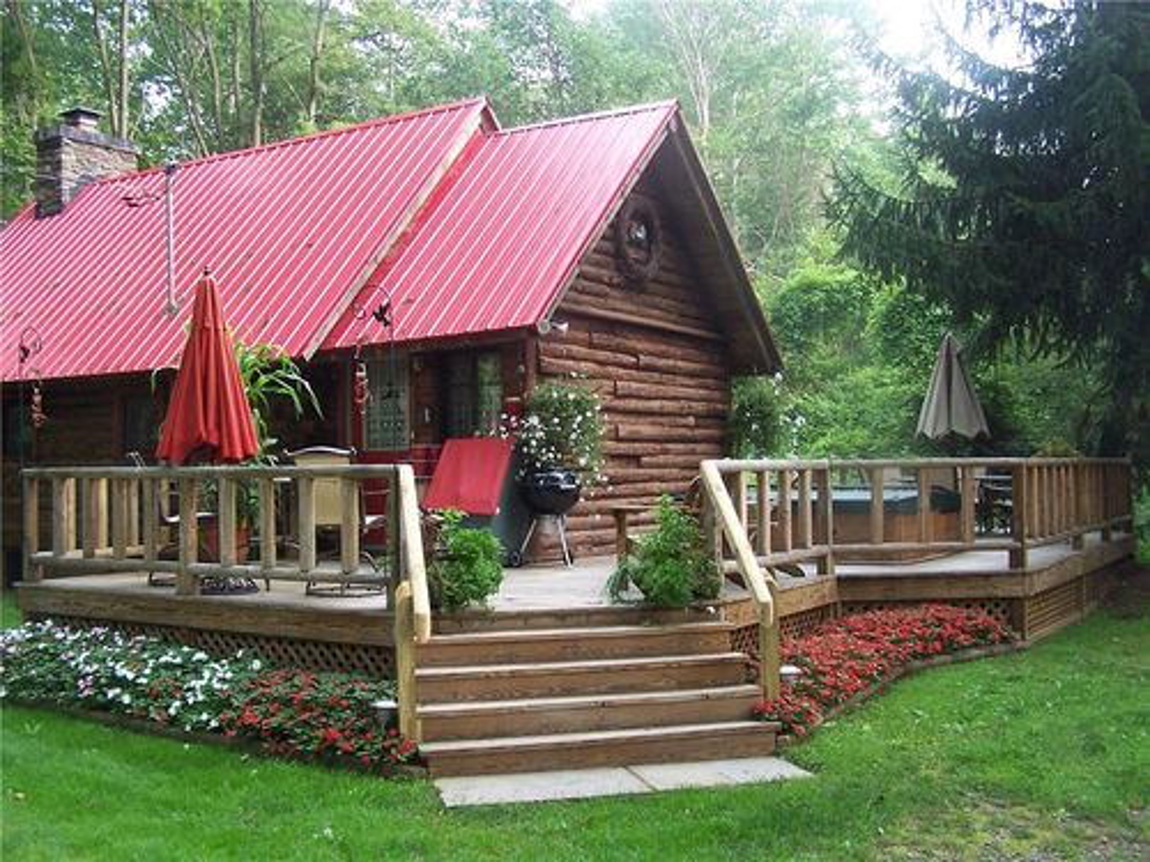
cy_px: 431
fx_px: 1262
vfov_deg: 37.7
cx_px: 575
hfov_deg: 49.0
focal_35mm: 38
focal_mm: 6.3
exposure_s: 1/125
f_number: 2.8
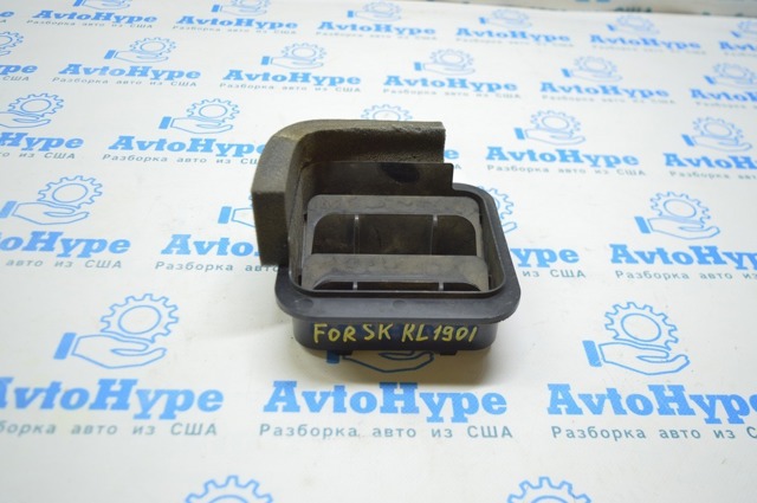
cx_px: 378
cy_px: 252
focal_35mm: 33
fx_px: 693
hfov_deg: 57.3
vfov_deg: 39.9
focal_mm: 22
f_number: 3.8
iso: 400
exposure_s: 1/40
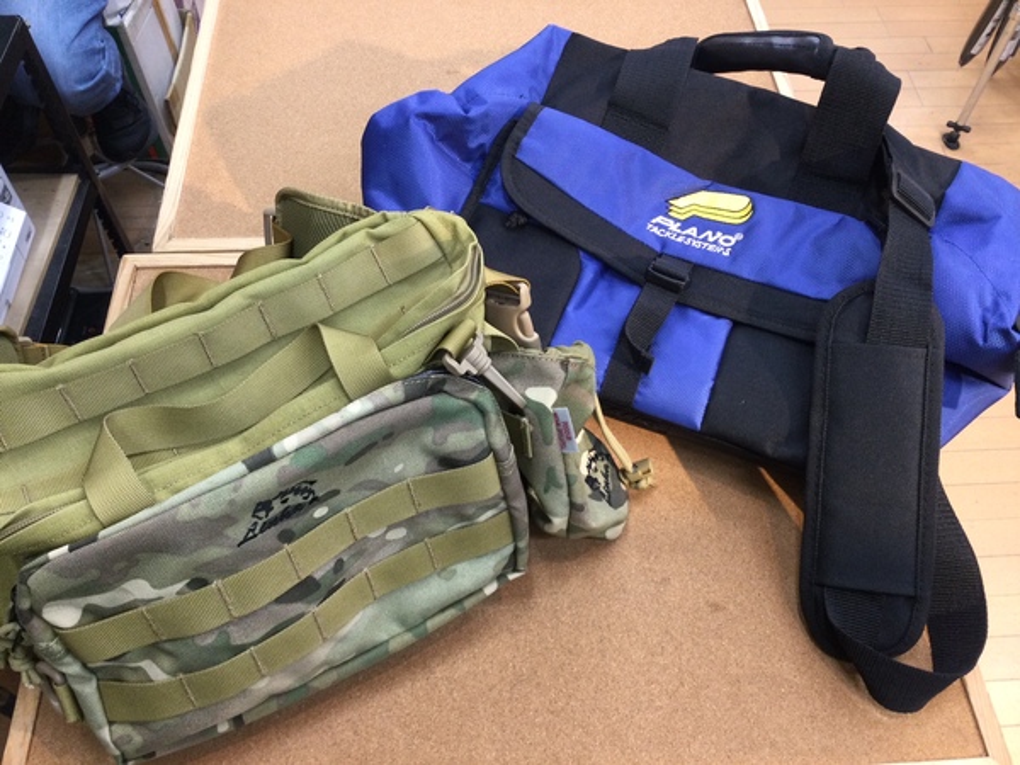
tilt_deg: -55.6
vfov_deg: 45.4
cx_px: 510
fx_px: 913
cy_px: 382
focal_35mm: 31
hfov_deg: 58.4
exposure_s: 1/30
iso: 64
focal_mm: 3.3
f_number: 2.4
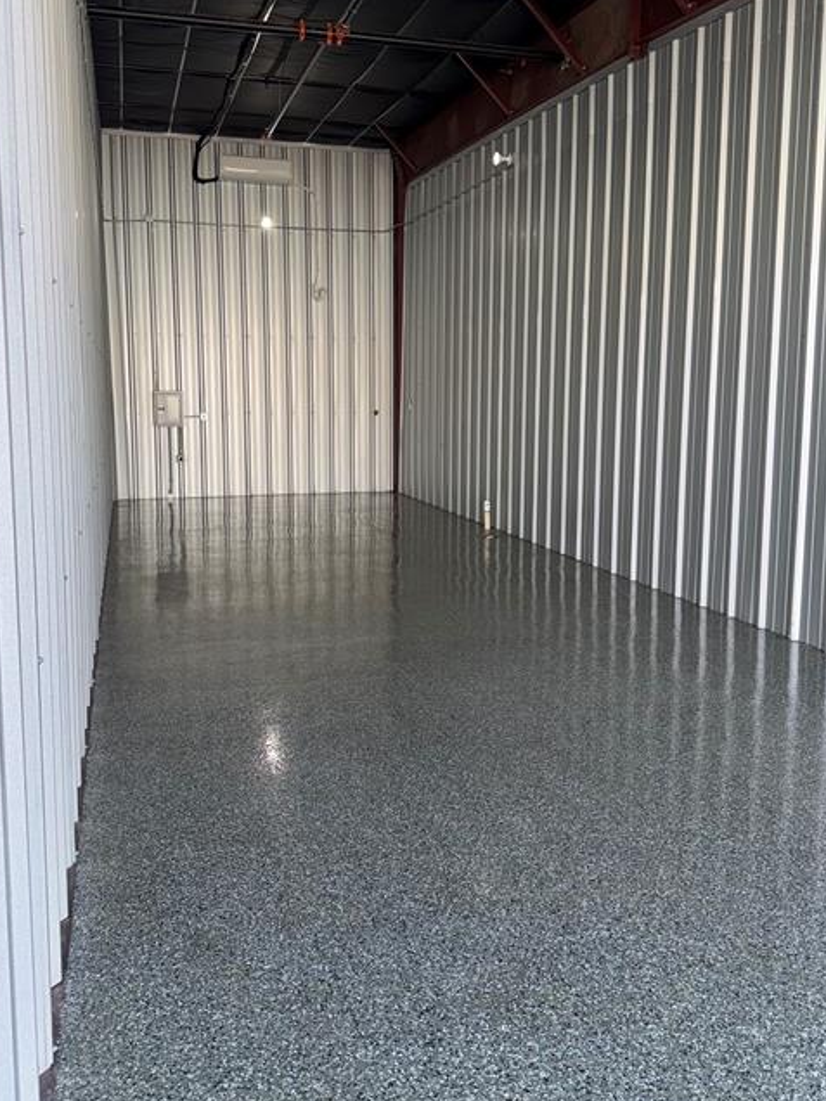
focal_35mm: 29
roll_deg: +0.2
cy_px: 485
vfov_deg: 61.5
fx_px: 923
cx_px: 390
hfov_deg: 48.2
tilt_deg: -6.1
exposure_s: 1/335
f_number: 1.78
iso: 64
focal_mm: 6.76
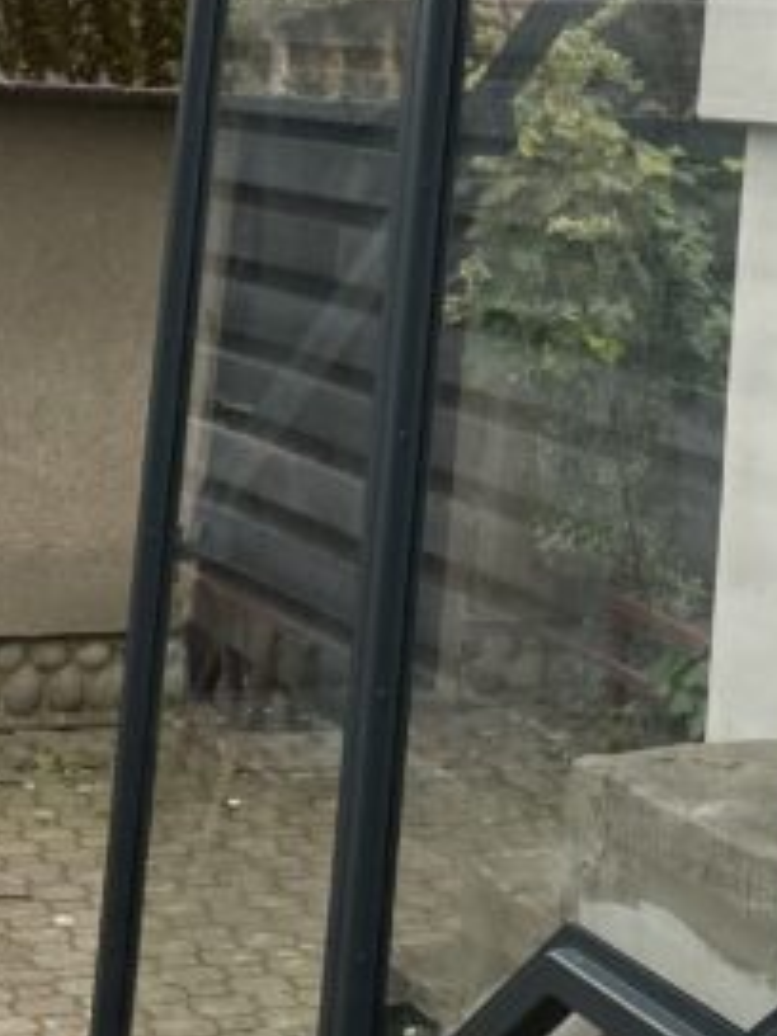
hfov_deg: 14.7
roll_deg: -4.0
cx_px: 887
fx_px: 2933
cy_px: -392
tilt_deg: +10.2
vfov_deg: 18.3
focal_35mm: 98
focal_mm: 4.25
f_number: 1.8
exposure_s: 1/121
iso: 50
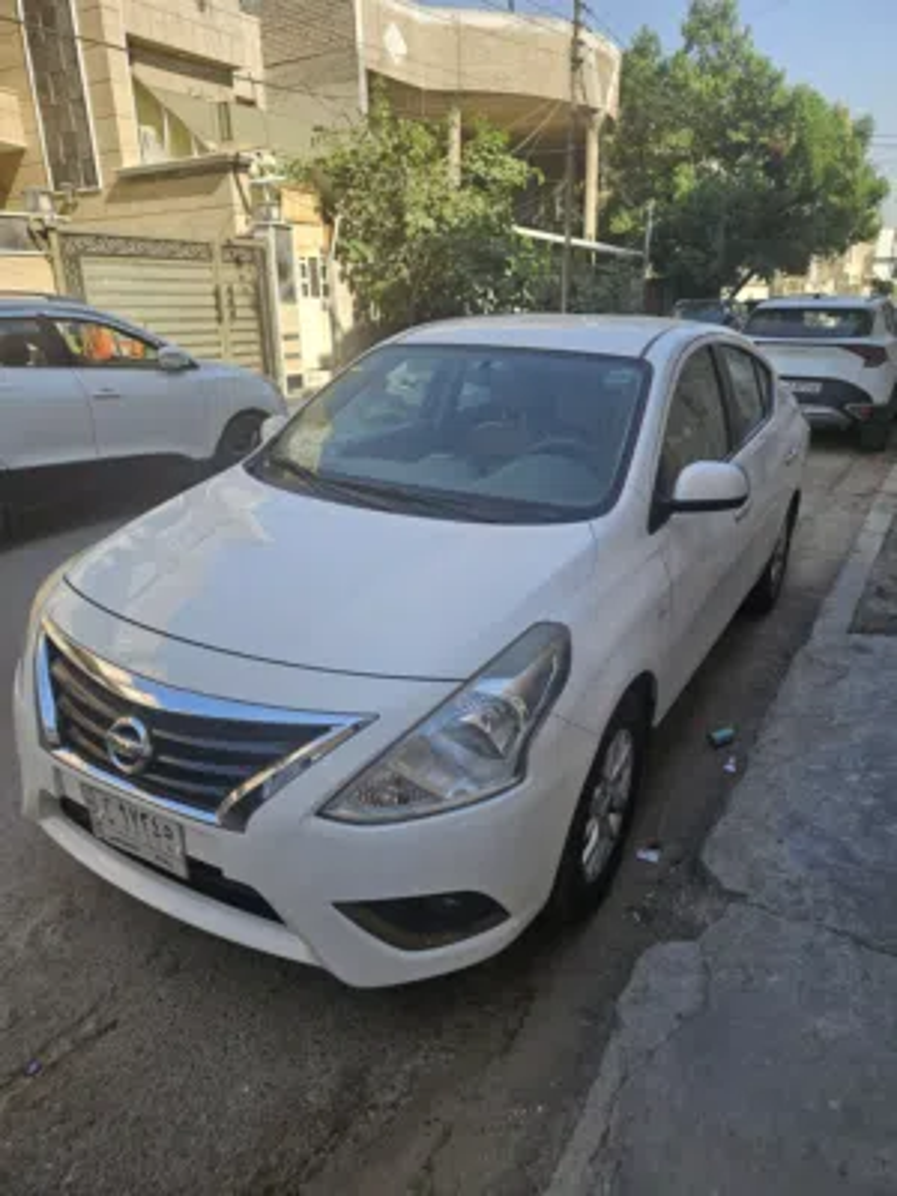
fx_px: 795
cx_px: 448
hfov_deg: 58.9
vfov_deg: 73.9
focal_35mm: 23
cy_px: 598
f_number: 1.7
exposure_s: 1/301
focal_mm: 6.3
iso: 10
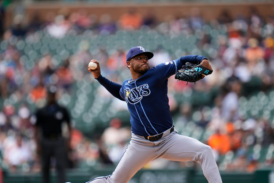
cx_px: 137
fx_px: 4261
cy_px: 92
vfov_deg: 2.5
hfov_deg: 3.7
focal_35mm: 560
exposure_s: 1/1600
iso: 320
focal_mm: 560
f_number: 4
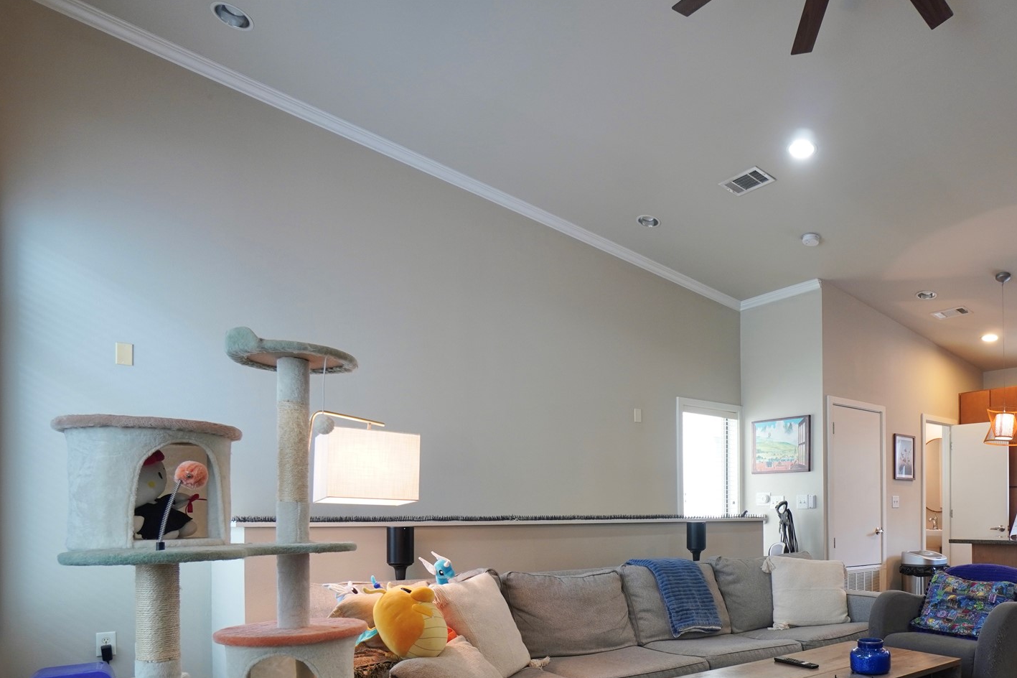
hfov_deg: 72.9
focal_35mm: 23
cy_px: 516
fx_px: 650
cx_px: 708
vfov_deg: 52.4
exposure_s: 1/15
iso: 250
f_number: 5.6
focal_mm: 10
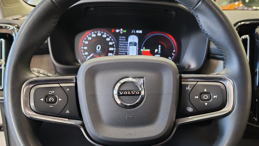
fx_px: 247
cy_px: 93
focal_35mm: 36
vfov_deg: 32.7
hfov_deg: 55.3
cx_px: 130
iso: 1000
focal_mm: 6.12
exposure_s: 1/50
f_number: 1.9
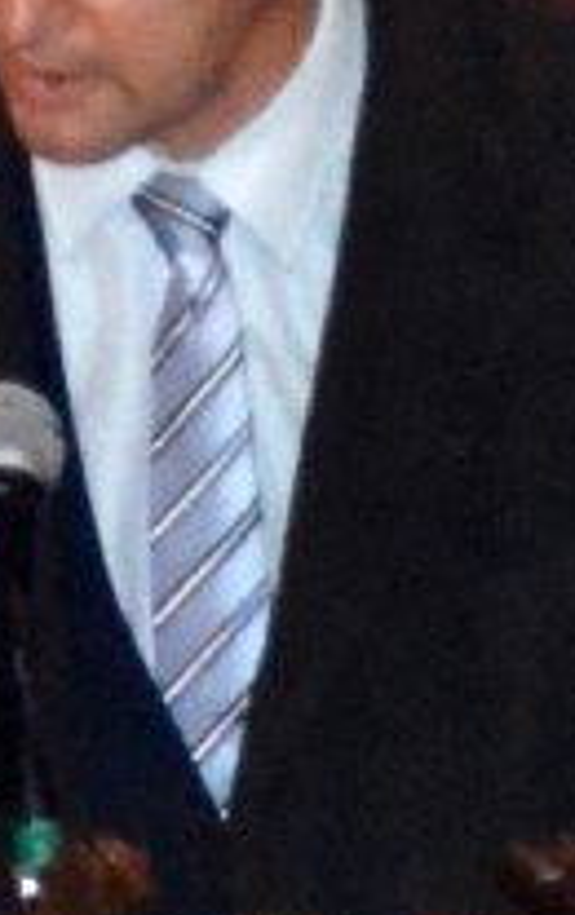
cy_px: 1441
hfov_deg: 1.3
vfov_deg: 2.1
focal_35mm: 990
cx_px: 672
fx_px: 24736
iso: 3200
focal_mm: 112
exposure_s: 1/60
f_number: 6
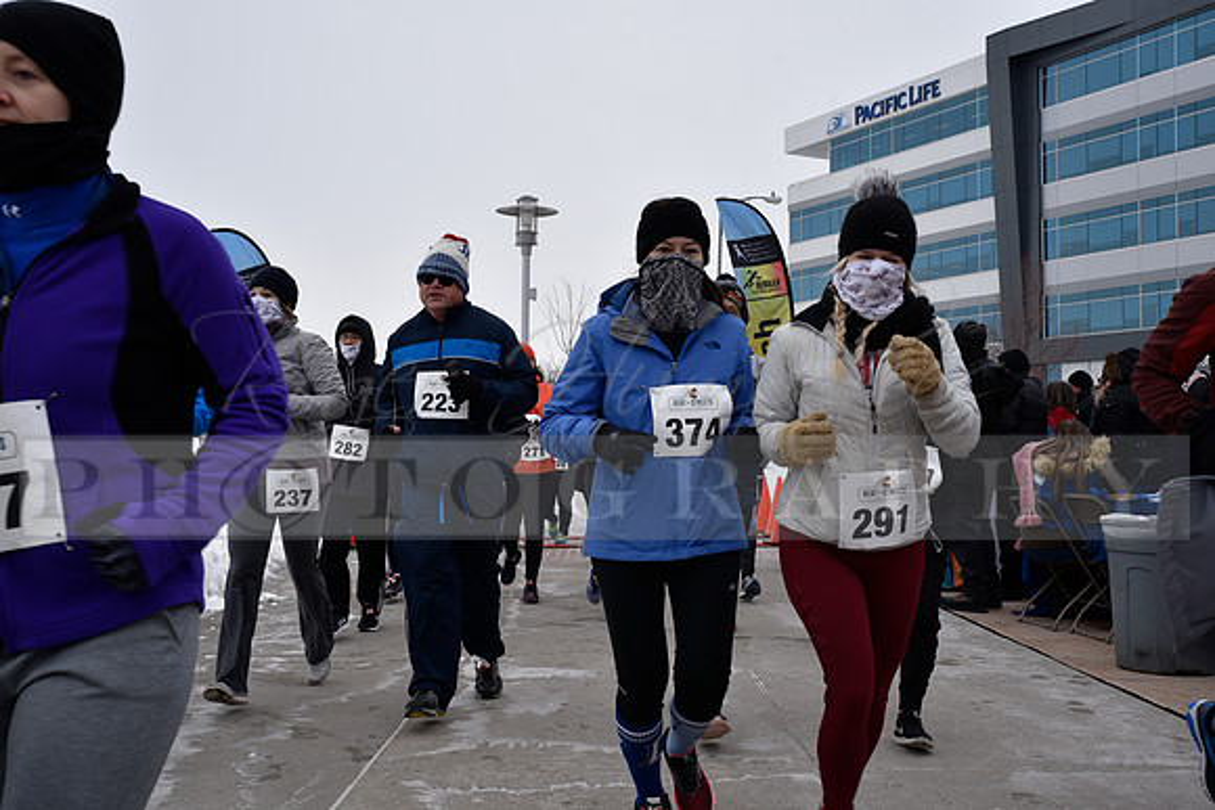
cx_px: 608
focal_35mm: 36
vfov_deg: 36.9
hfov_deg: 53.1
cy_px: 405
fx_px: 1215
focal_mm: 36
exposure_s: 1/320
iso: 400
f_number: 9
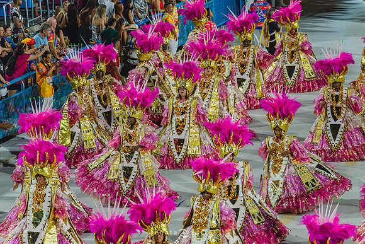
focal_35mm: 220
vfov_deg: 6.2
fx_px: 2231
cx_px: 182
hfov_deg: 9.4
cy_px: 122
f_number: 5.6
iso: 1600
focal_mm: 220
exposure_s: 1/320
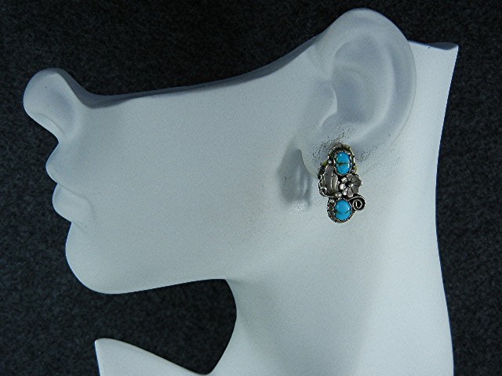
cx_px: 251
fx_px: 856
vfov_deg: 24.8
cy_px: 188
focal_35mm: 59
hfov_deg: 32.7
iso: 160
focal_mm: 10.6
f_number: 4
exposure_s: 1/42.7
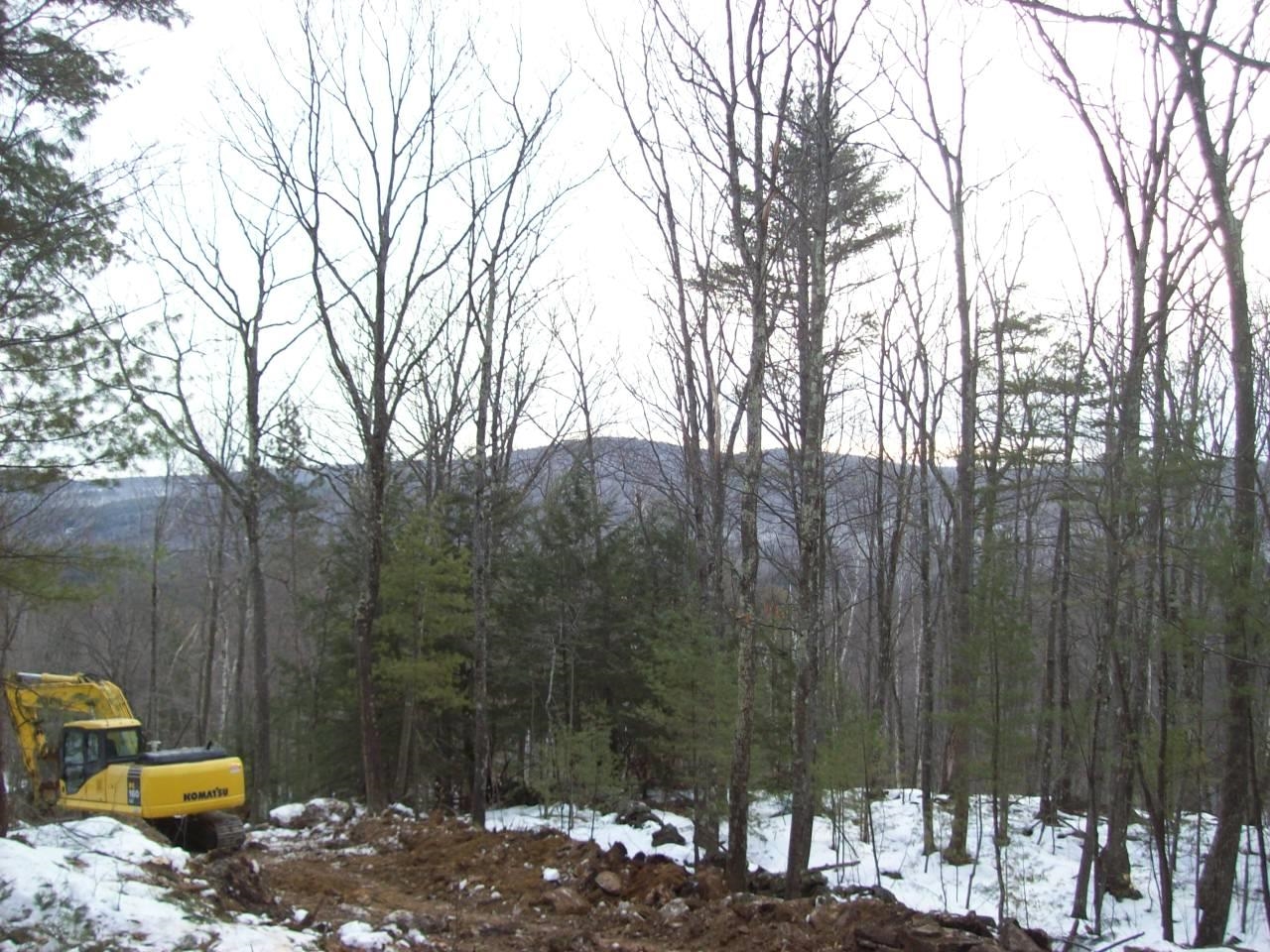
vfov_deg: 39.7
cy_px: 476
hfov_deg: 51.4
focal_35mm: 36
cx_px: 635
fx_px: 1321
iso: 80
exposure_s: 1/125
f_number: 2.7
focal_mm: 6
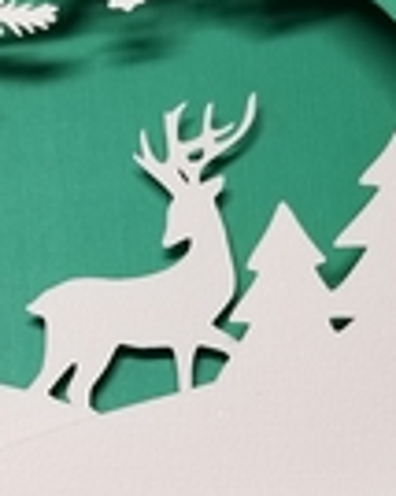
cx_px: 56
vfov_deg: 22.1
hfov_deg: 17.8
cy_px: 413
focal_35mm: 85
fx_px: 1247
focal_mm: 4.25
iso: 64
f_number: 1.7
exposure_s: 1/120
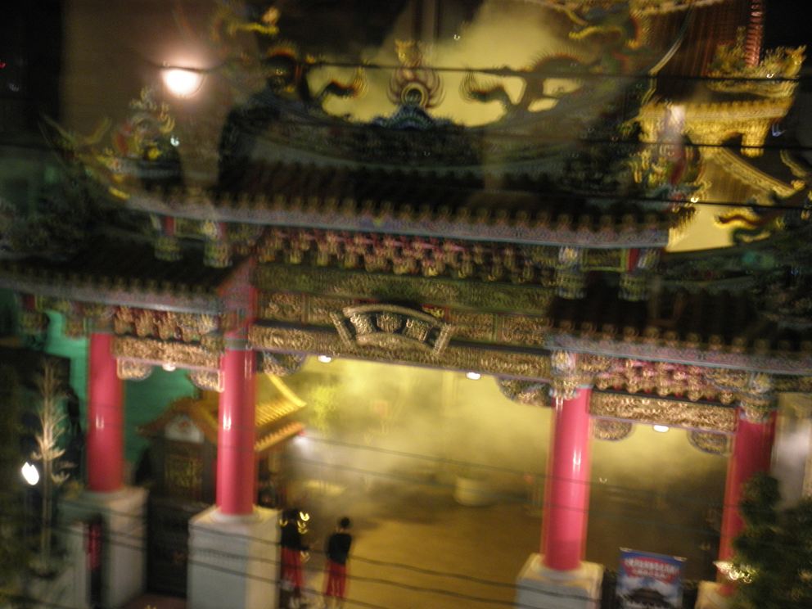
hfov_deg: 42.9
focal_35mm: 44
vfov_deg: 32.9
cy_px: 304
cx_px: 406
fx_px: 1032
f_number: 3.4
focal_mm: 7.9
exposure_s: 1/6
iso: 200
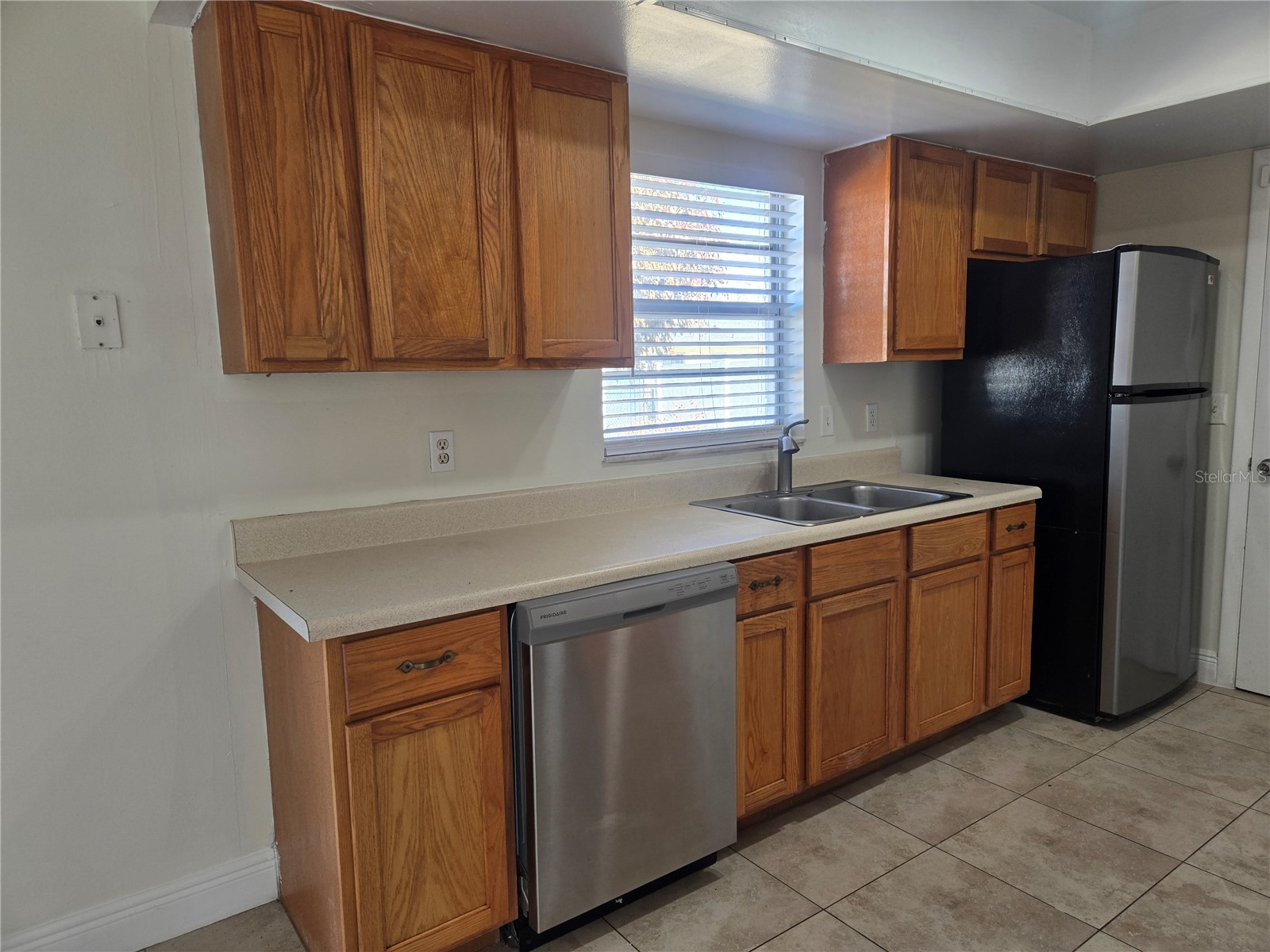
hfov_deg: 73.9
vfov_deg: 58.9
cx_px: 635
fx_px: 844
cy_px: 476
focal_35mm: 23
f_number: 1.8
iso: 64
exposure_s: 1/120
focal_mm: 5.4
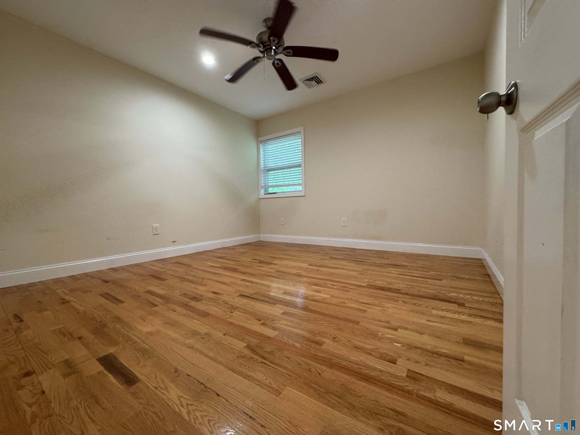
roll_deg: +0.9
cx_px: 290
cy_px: 218
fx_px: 235
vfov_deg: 85.7
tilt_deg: -2.2
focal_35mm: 14
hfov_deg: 102.1
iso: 250
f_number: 2.2
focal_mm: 2.22
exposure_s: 1/60
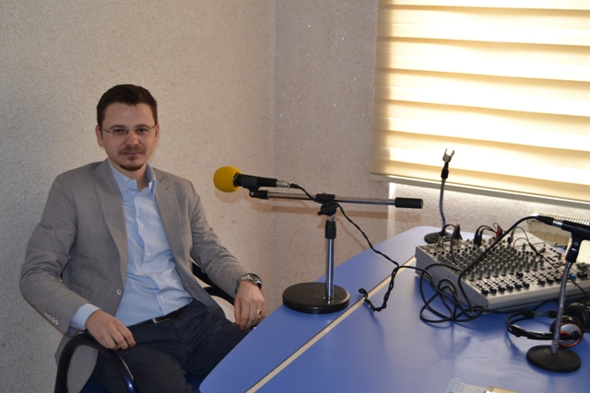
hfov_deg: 43.6
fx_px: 738
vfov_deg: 29.9
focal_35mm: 45
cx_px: 295
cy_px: 196
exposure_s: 1/60
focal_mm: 30
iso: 560
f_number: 4.2
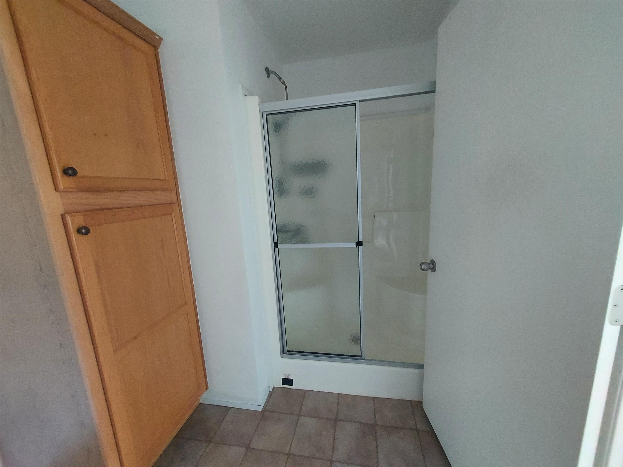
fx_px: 234
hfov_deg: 106.2
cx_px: 312
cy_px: 234
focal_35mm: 13
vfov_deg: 89.9
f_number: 2.2
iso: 320
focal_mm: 1.74
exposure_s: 1/30
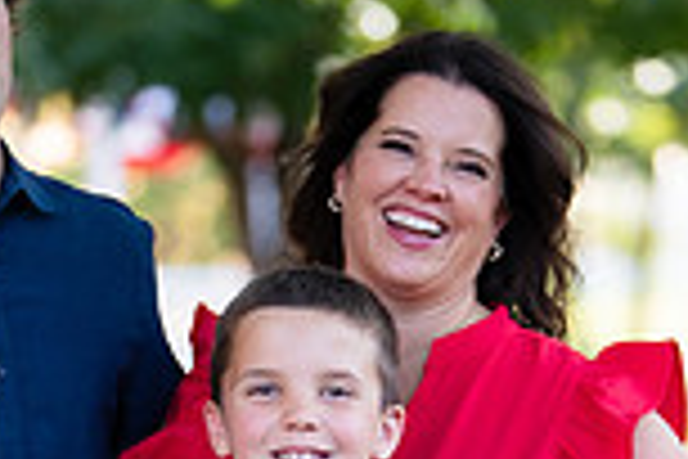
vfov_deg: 5.7
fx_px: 4510
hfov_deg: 8.7
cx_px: 403
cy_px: 741
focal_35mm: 236
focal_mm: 50
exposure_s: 1/1000
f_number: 1.2
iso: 200
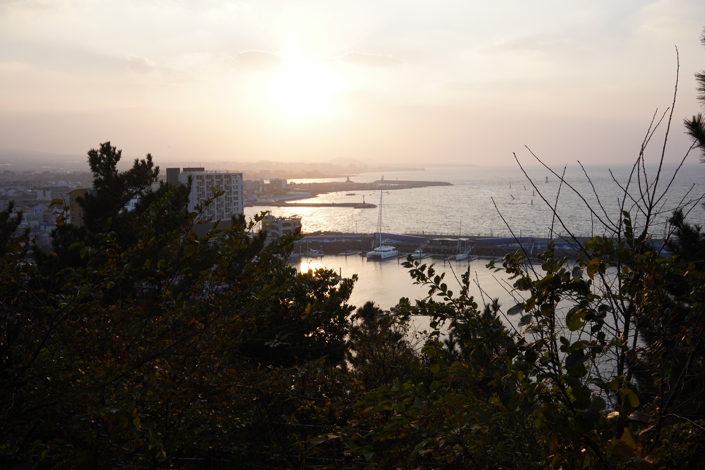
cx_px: 352
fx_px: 685
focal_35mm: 35
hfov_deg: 54.4
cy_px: 235
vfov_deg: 37.9
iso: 400
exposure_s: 1/100
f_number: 16
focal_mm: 35
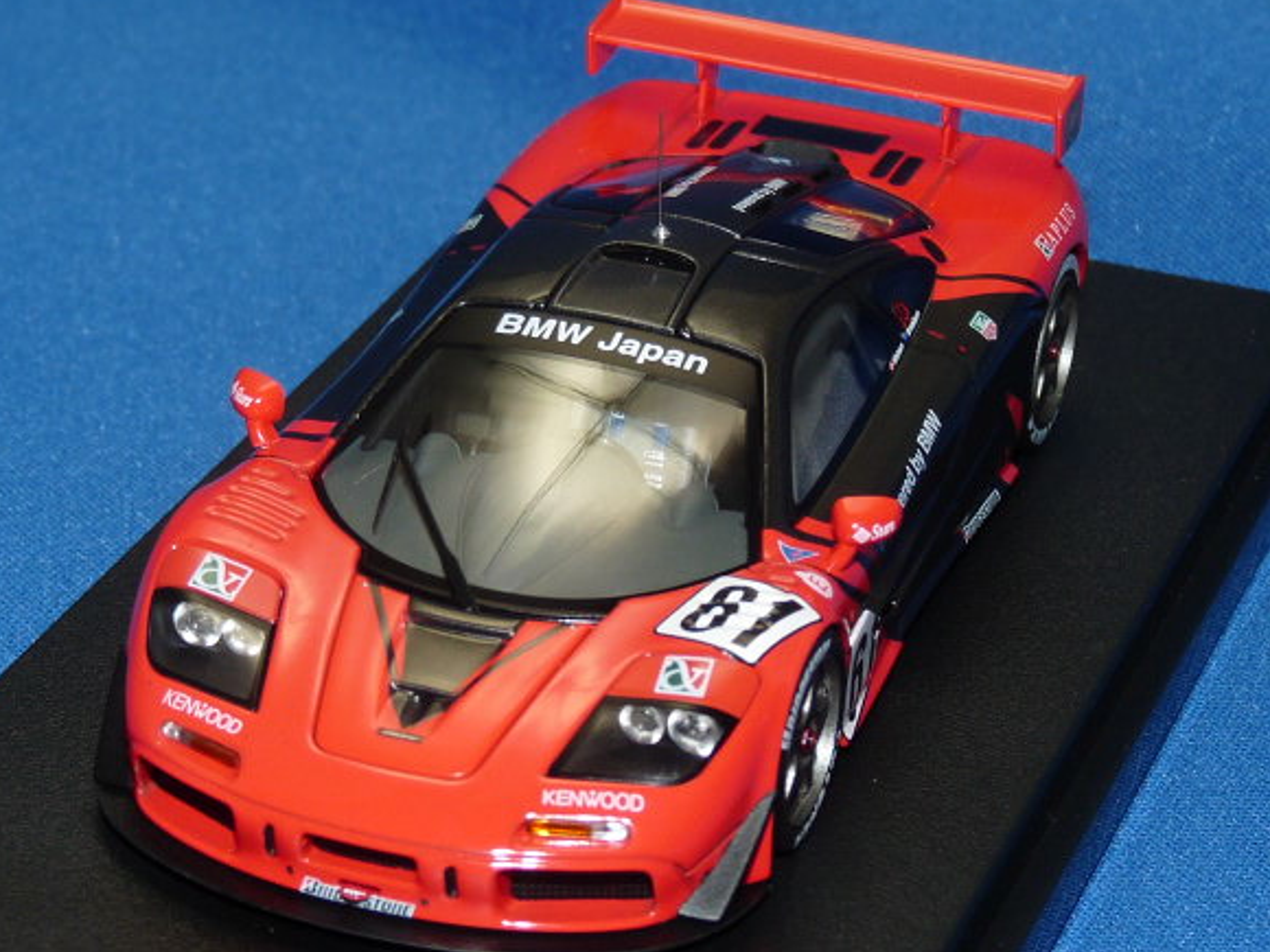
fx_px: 4659
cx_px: 607
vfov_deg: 11.7
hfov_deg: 15.5
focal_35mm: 127
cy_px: 481
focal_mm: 11.9
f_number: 4
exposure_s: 1/40
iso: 100
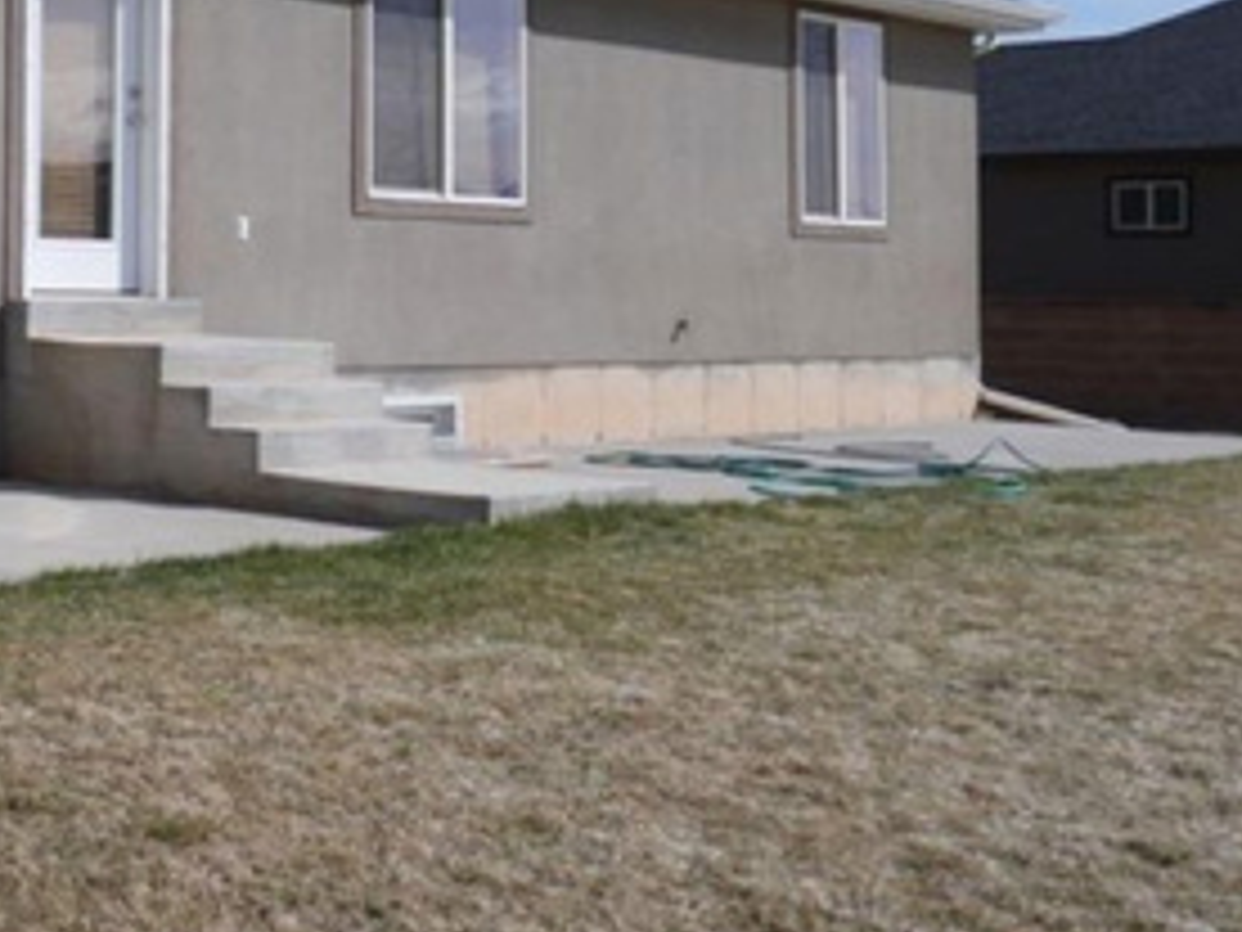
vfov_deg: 22.1
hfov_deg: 28.2
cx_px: 22
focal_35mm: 65
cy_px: 126
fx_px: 2332
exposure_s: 1/640
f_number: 9
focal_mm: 14
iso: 200
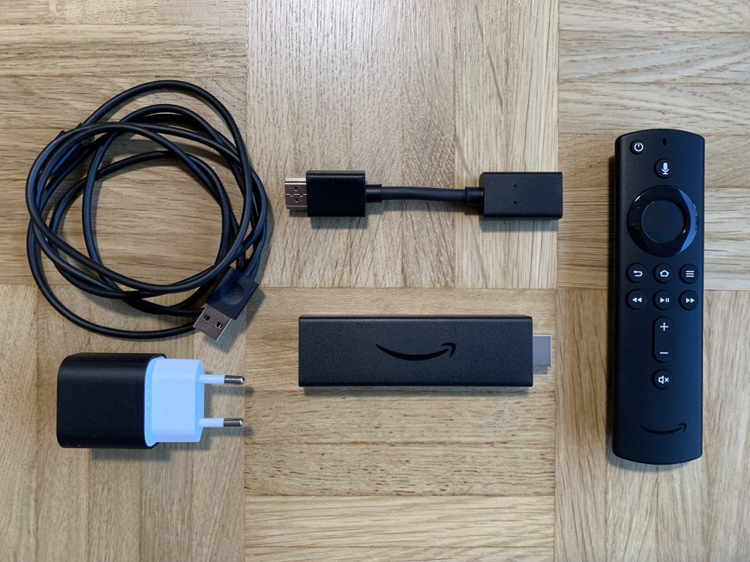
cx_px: 375
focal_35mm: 26
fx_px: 563
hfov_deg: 67.3
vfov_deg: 53.1
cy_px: 281
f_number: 1.8
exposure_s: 1/60
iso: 320
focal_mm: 4.25
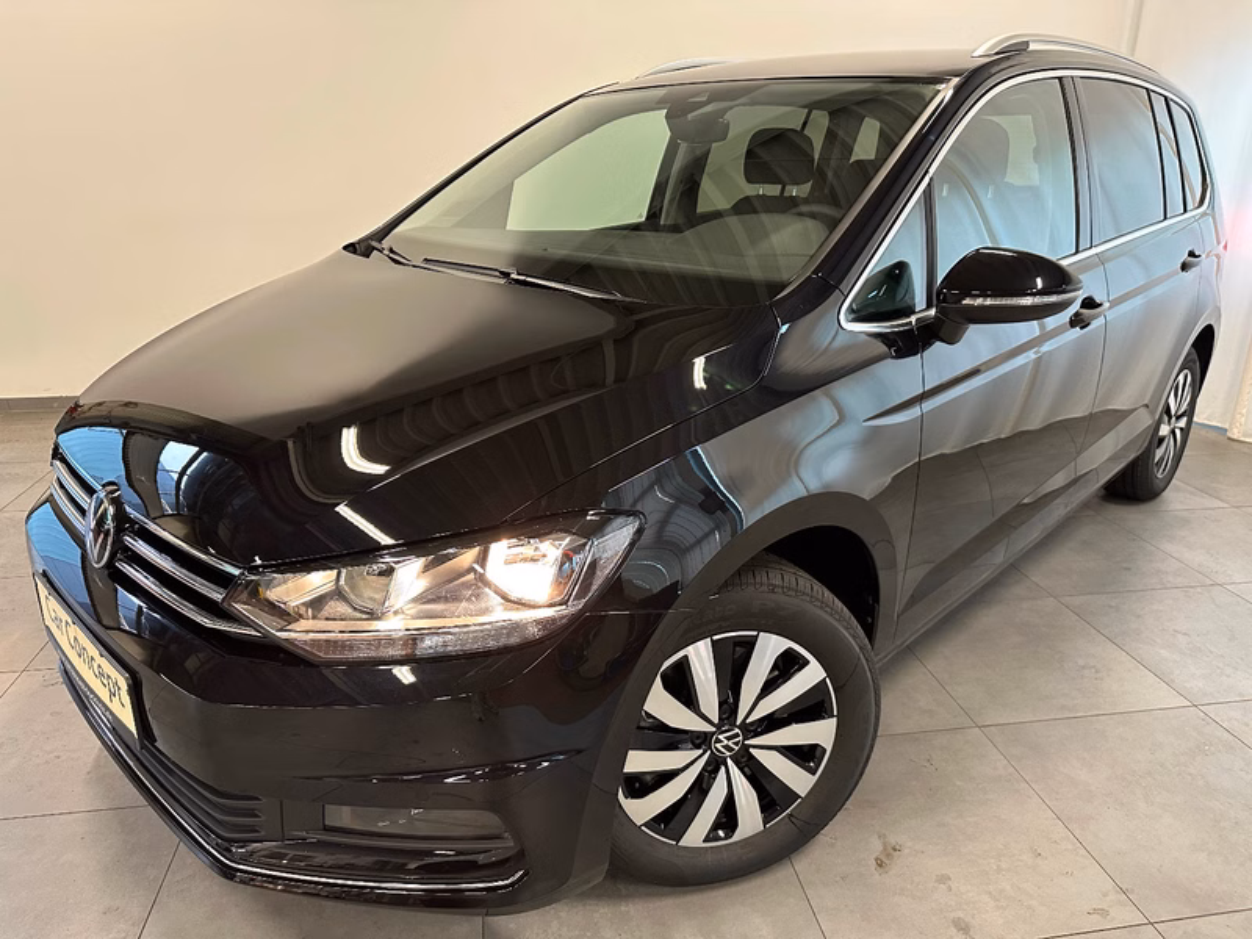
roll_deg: -0.5
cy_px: 470
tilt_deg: -20.1
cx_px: 626
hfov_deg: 71.6
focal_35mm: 24
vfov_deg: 56.8
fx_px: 868
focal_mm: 6.86
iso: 400
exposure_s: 1/50
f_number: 1.78
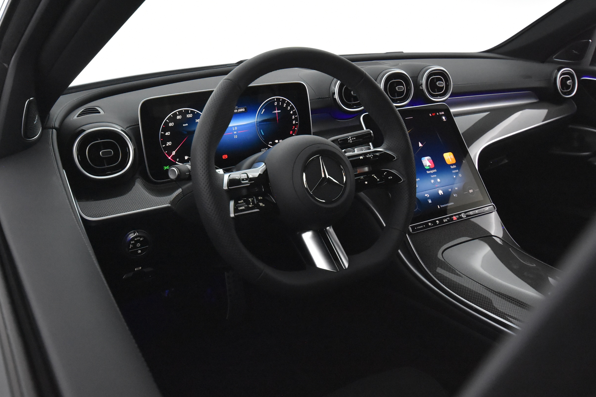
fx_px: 513
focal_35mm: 31
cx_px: 301
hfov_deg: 60.3
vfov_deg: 42.3
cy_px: 192
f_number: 5.6
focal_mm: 20
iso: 6400
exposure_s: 1/60
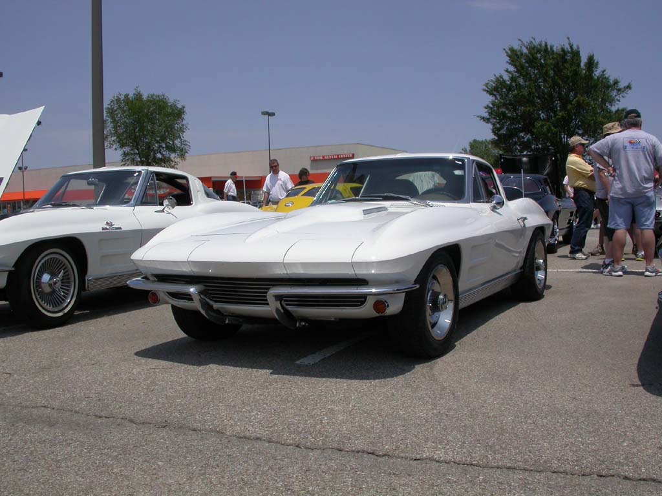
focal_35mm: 38
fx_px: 727
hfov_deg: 49.0
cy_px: 248
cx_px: 331
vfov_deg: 37.7
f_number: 7.5
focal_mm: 7.85
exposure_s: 1/773
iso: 100
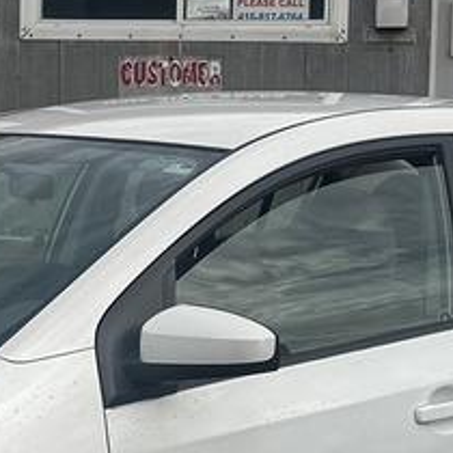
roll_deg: +0.1
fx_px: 1910
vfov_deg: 13.5
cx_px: 4
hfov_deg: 13.3
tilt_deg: -6.1
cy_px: 246
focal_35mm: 129
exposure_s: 1/3413
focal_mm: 6.76
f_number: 1.78
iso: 80
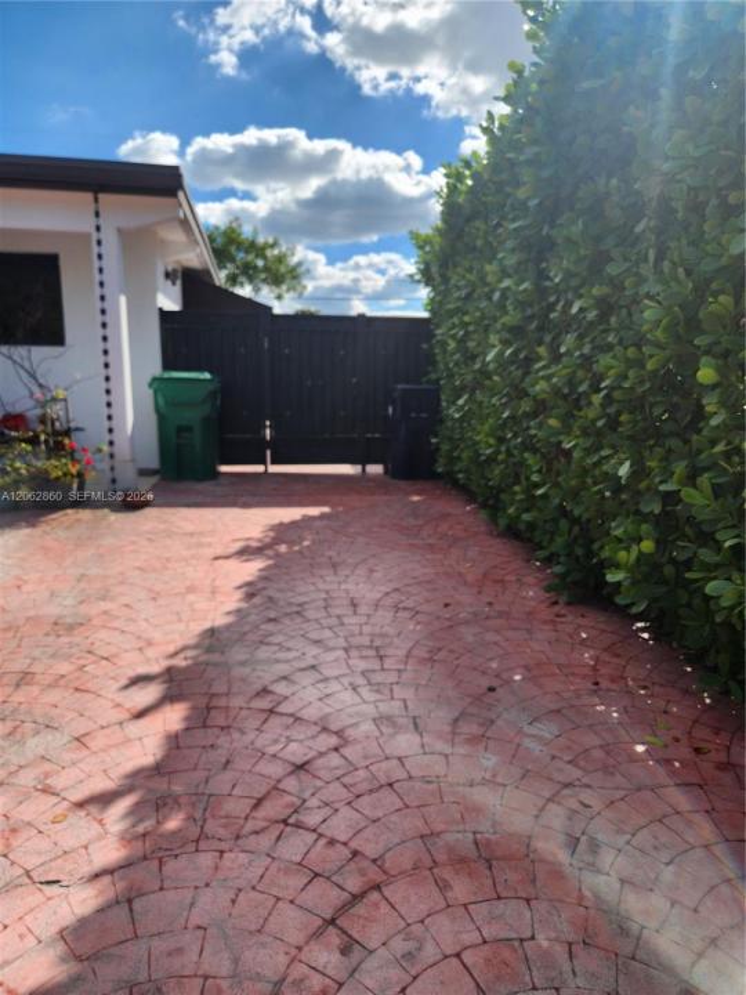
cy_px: 498
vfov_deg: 73.9
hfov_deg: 58.9
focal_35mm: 23
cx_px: 373
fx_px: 661
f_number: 1.8
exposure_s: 1/1614
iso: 20
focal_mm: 5.4
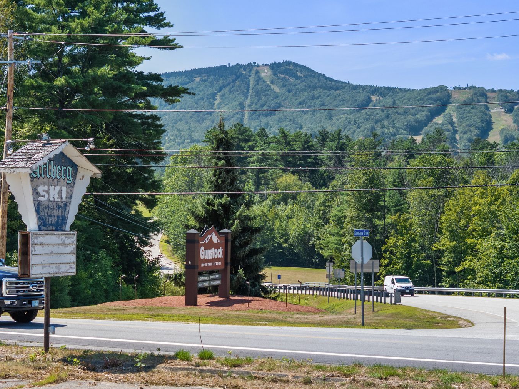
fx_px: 1244
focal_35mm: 83
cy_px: 205
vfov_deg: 17.8
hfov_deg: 23.6
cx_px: 257
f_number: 2.8
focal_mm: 19.35
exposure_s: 1/1600
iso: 120
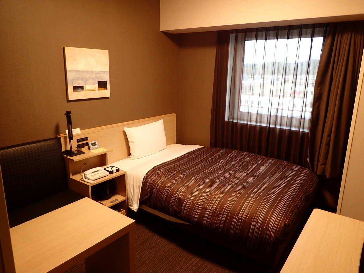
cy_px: 136
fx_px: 263
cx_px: 182
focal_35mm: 25
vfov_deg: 54.9
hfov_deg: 69.4
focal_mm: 4.5
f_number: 2
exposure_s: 1/20
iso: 200
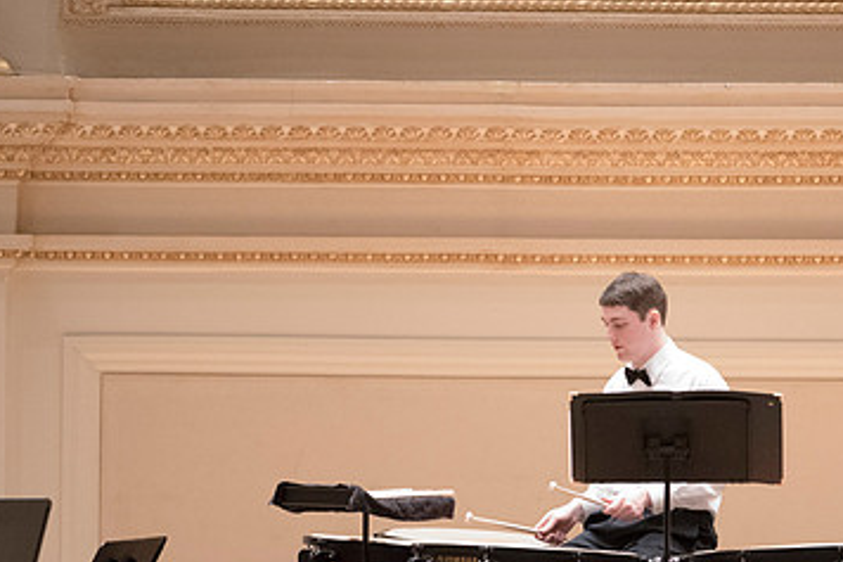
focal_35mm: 489
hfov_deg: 4.2
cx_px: 635
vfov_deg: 2.8
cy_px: 262
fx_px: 11445
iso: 12800
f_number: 2.8
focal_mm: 300
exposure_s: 1/320
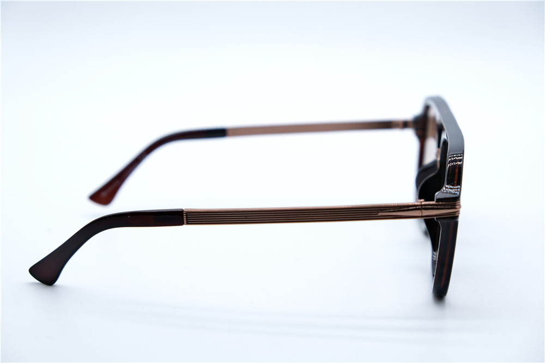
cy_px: 182
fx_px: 1150
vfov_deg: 17.9
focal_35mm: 76
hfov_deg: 26.7
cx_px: 272
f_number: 5.6
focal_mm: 50.5
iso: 160
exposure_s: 1/150
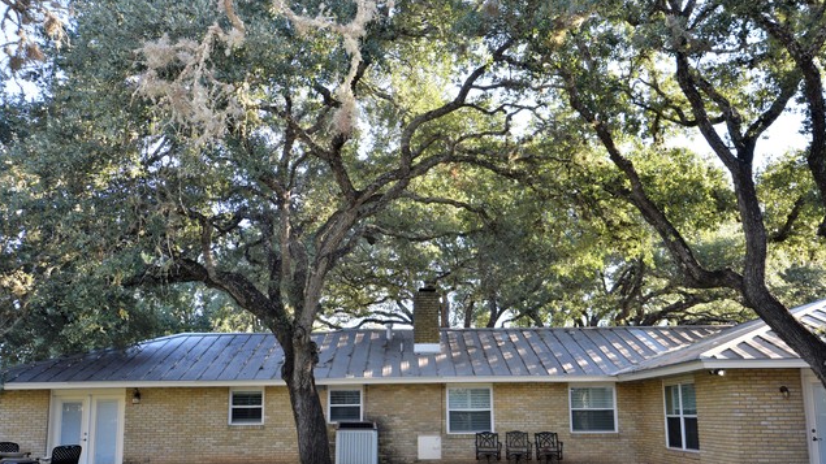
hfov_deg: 52.8
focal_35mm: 38
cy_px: 272
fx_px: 832
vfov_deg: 31.1
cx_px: 415
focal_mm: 24
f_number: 5
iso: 400
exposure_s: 1/200
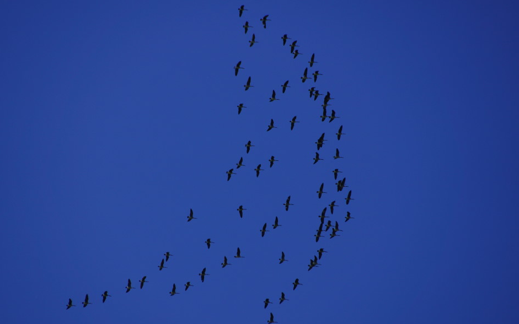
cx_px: 255
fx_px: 5516
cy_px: 172
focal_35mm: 390
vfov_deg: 3.4
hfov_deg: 5.4
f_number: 7.1
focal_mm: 250
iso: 100
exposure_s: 1/400
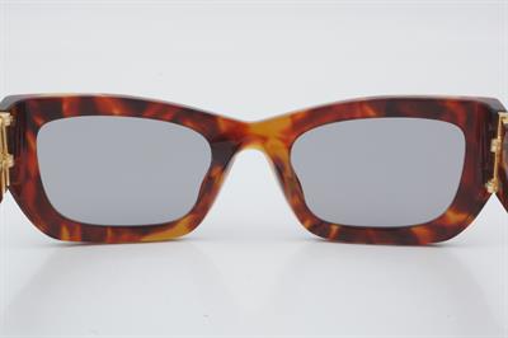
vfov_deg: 16.5
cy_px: 169
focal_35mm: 82
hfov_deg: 24.6
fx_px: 1163
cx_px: 254
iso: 100
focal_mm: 55
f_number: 32
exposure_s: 1/3
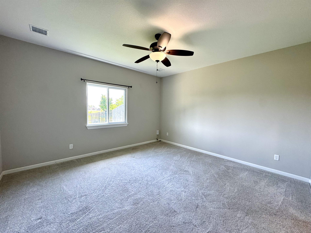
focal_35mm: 14
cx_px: 156
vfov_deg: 85.7
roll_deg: -1.5
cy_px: 116
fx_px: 126
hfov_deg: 102.1
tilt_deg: -3.9
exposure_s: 1/120
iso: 160
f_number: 2.2
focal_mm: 2.22
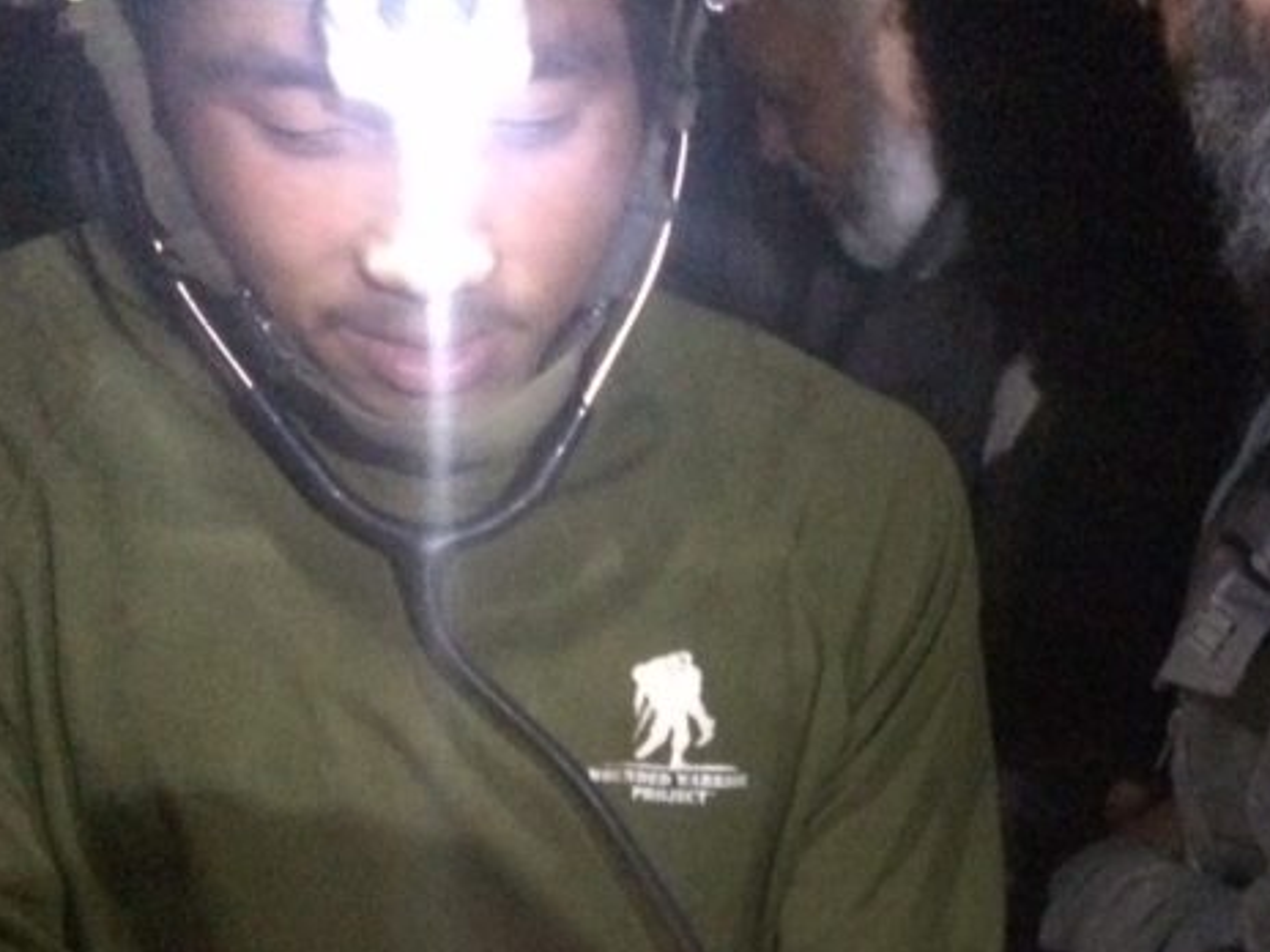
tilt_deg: -23.9
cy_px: 1048
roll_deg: -0.1
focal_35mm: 64
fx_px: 2348
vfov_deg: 21.7
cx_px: 952
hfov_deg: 29.8
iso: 800
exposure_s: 1/17
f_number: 2.2
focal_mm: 4.15
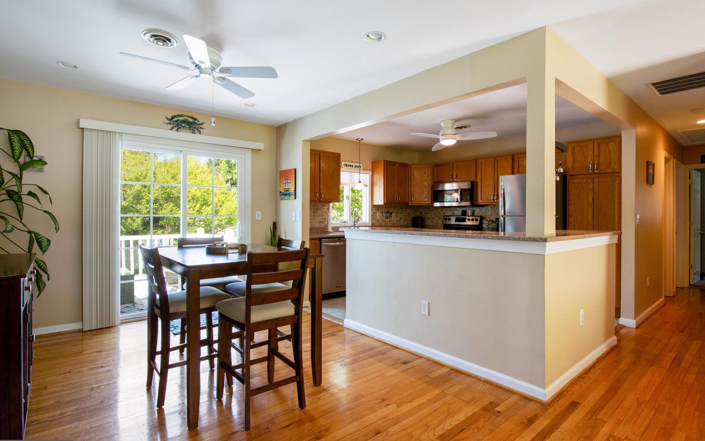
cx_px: 361
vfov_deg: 66.4
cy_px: 221
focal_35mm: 18
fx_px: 337
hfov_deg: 92.6
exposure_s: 1/25
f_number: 8
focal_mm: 11
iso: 1250
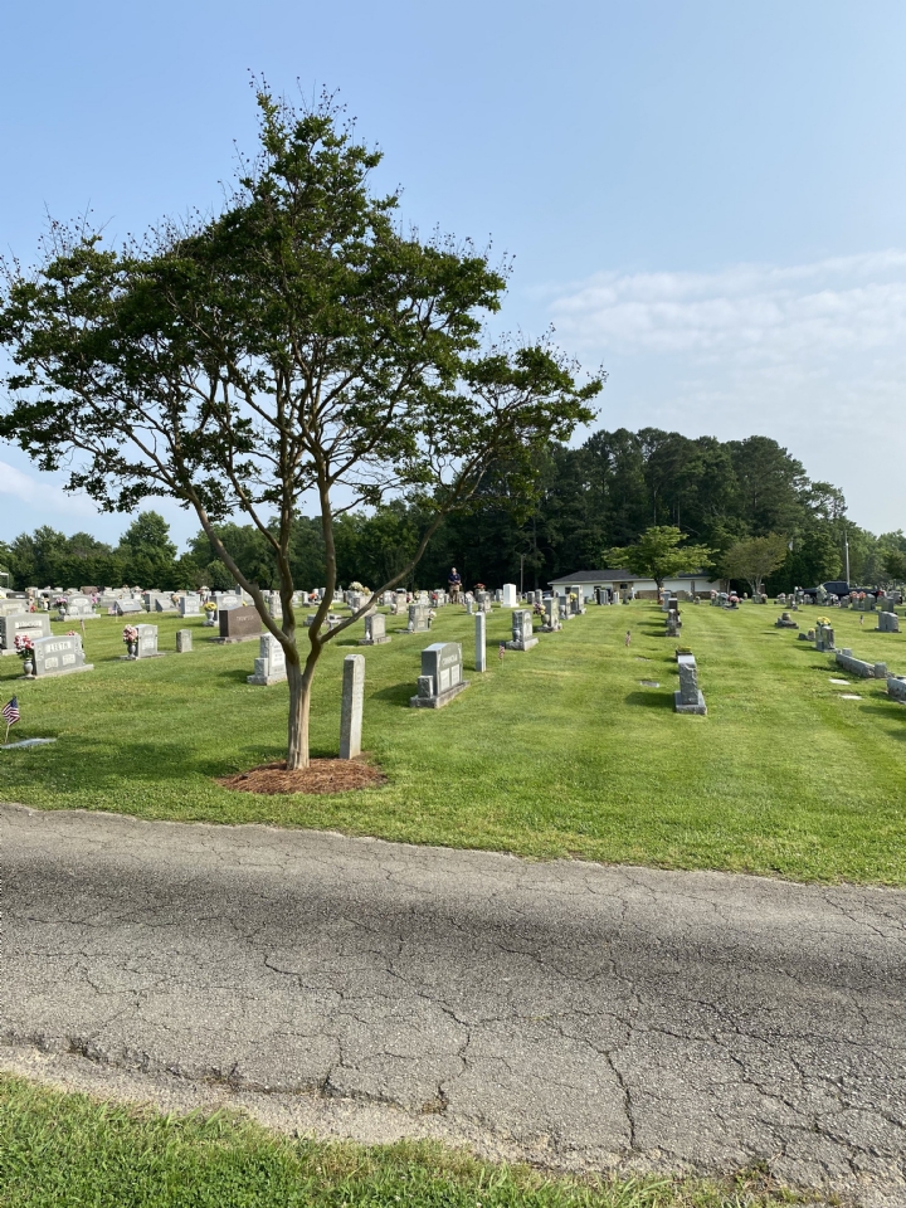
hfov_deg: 53.1
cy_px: 604
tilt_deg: +1.0
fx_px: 907
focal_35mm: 26
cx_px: 453
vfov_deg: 67.3
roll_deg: +2.0
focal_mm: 4.25
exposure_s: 1/2410
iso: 32
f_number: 1.8
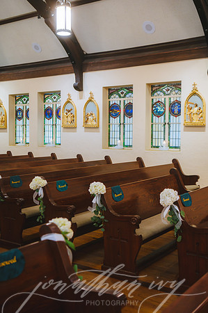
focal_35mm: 44
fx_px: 382
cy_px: 156
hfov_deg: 30.4
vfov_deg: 44.5
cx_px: 104
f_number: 2.8
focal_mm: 44
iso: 2500
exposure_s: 1/100
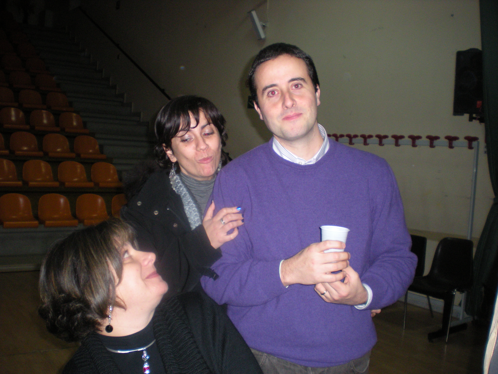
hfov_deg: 49.0
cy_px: 187
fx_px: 547
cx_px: 249
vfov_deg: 37.7
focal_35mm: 38
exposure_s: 1/60
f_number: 3.1
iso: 247
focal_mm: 6.3
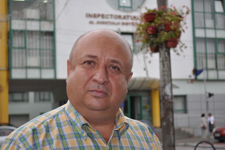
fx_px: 412
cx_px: 112
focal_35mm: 66
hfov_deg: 30.6
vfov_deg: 20.6
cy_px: 75
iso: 400
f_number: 5.3
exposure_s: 1/160
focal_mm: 44
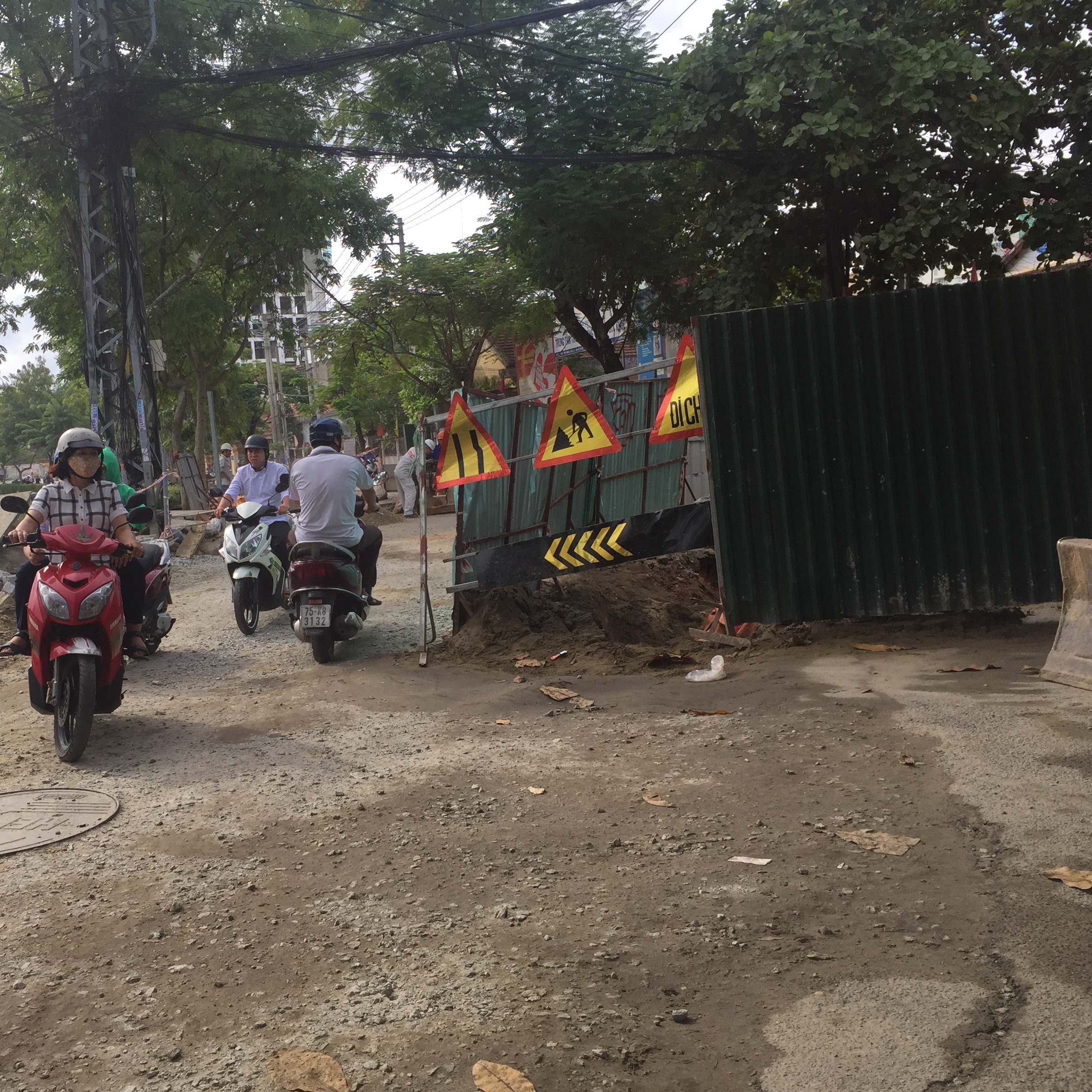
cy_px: 558
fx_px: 1249
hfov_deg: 46.5
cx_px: 368
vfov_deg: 47.2
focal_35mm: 35
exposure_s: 1/746
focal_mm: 4.15
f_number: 2.2
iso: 32
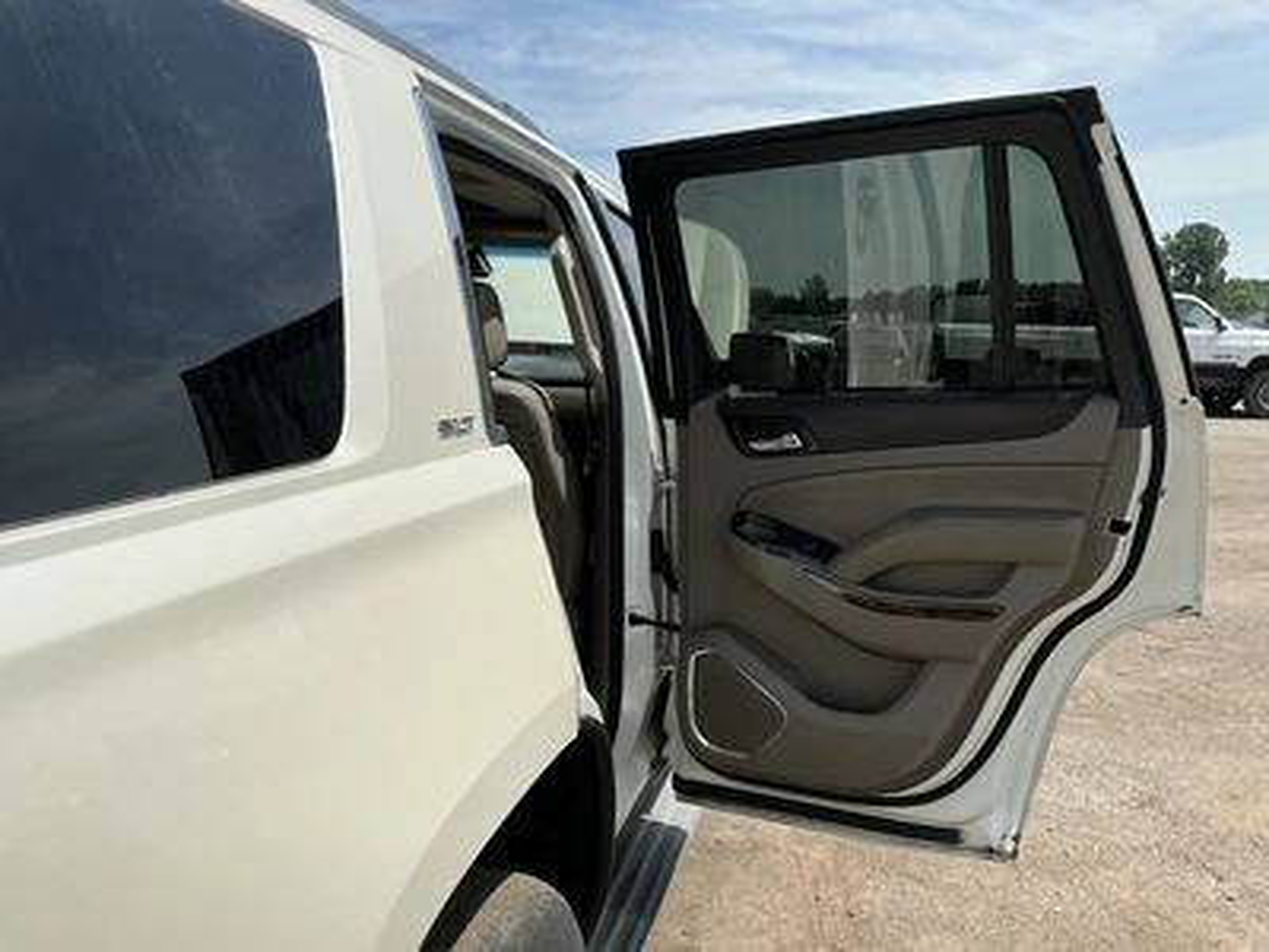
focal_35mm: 28
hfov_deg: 63.4
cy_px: 476
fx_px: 1026
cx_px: 634
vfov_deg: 49.7
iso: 25
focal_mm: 3
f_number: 1.8
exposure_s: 1/3125
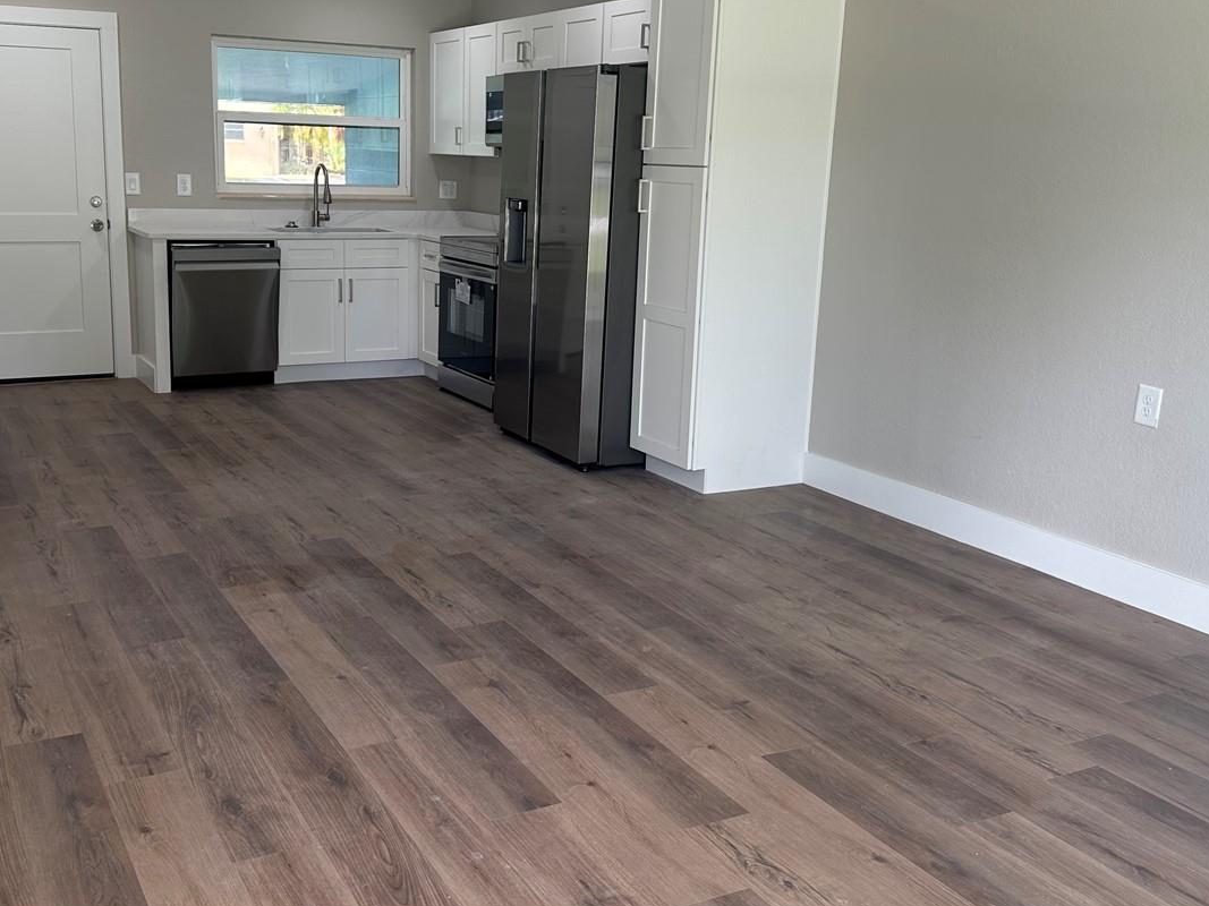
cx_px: 508
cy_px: 387
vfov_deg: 39.6
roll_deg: -1.9
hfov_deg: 51.1
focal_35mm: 36
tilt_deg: -10.6
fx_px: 1257
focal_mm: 6.86
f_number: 1.78
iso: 80
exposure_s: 1/121
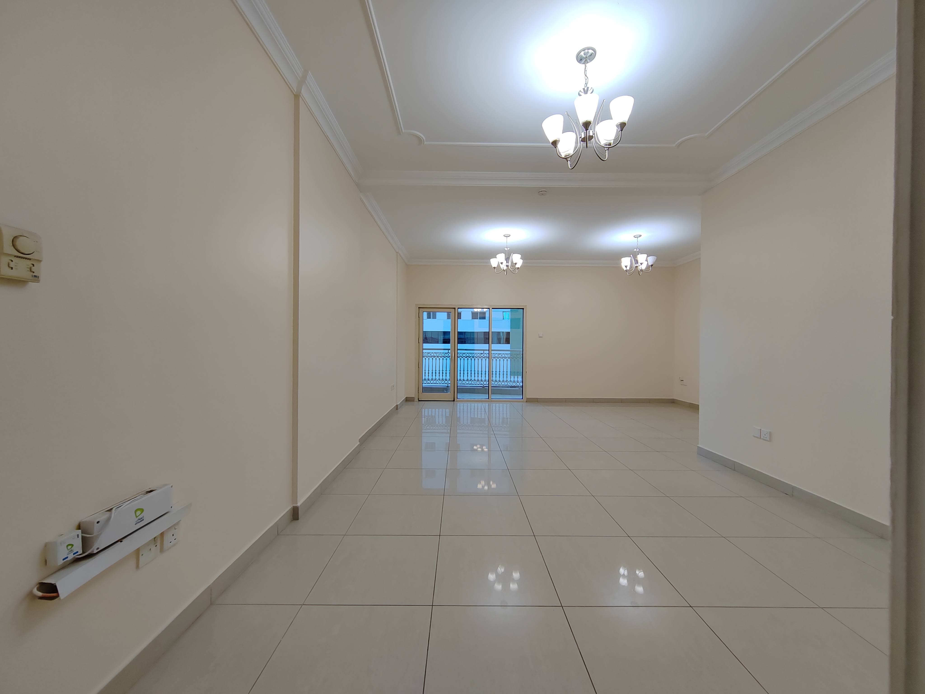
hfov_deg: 106.2
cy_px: 347
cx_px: 462
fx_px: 347
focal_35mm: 13
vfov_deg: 89.9
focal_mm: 2.16
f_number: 2.2
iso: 171
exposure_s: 1/50
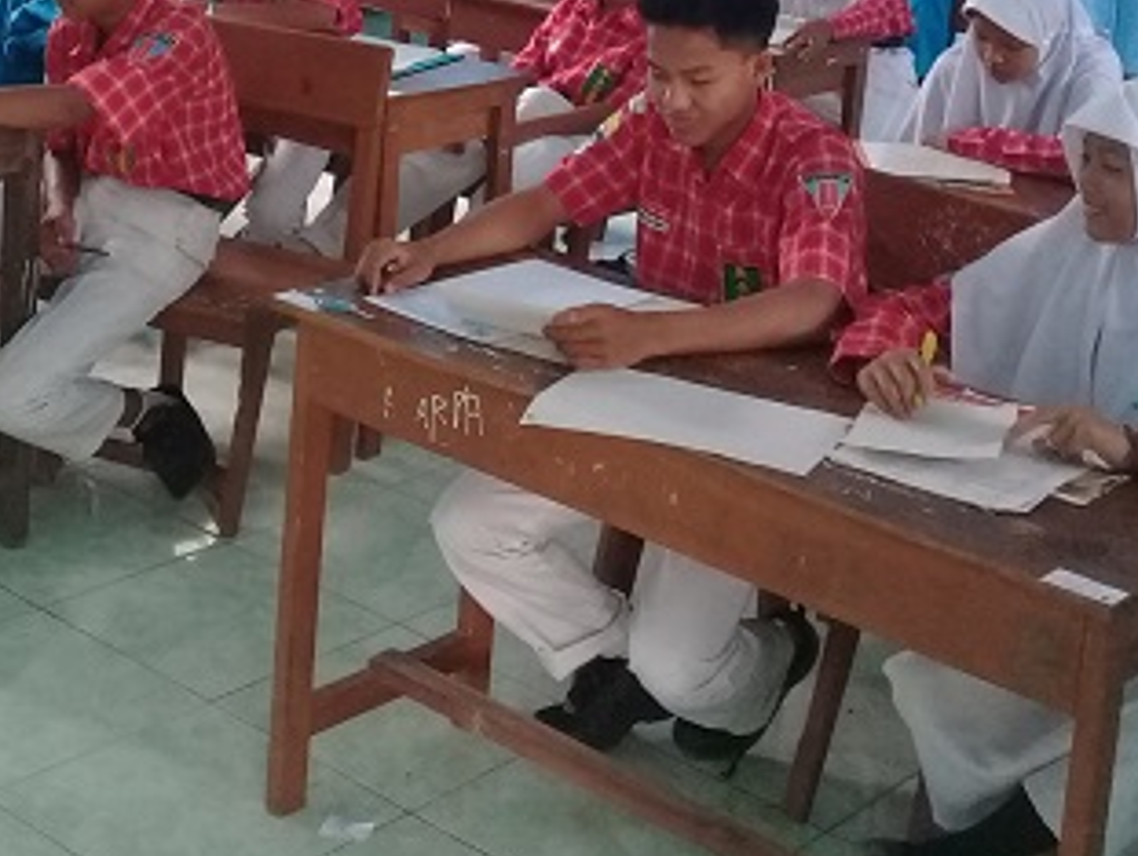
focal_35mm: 65
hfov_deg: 29.6
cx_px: 401
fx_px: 2139
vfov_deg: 21.9
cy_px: 15
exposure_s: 1/33
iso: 200
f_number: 2.2
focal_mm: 3.3
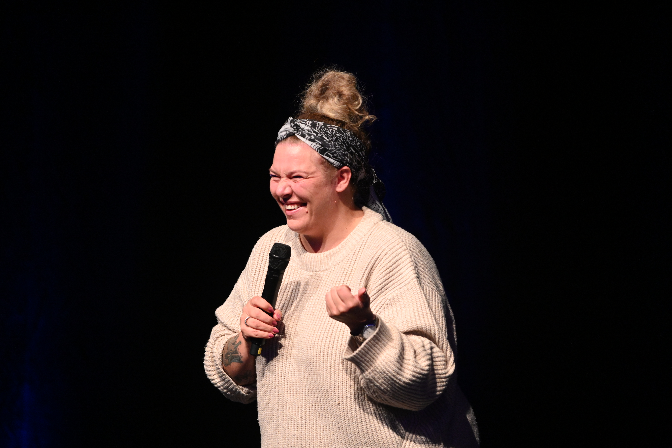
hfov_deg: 11.1
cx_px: 336
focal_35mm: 185
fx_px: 3453
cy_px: 224
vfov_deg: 7.4
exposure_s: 1/250
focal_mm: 185
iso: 3200
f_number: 4
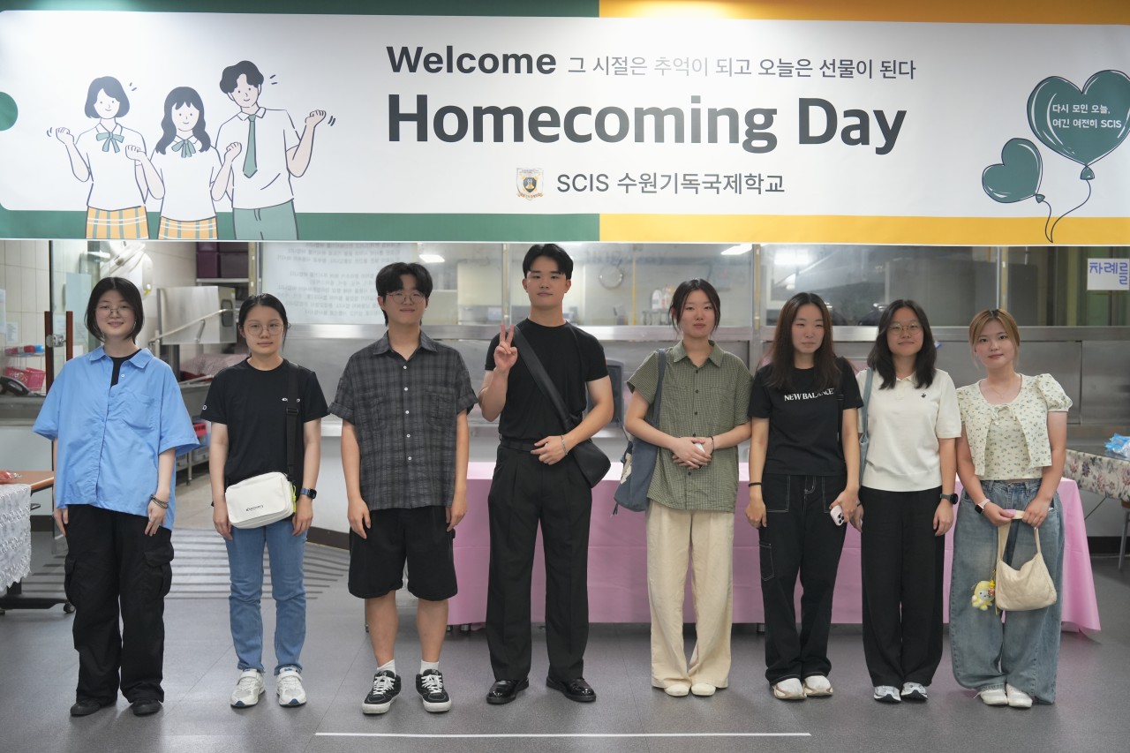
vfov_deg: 37.8
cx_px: 565
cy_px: 376
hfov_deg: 54.4
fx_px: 1098
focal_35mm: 35
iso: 1600
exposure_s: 1/160
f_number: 2.8
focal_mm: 35
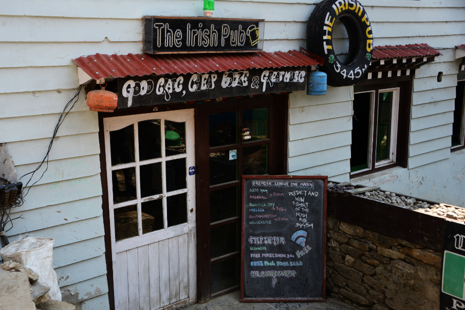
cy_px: 165
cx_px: 211
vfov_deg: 31.9
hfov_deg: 46.4
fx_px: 542
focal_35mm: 42
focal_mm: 38
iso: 320
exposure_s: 1/800
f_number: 4
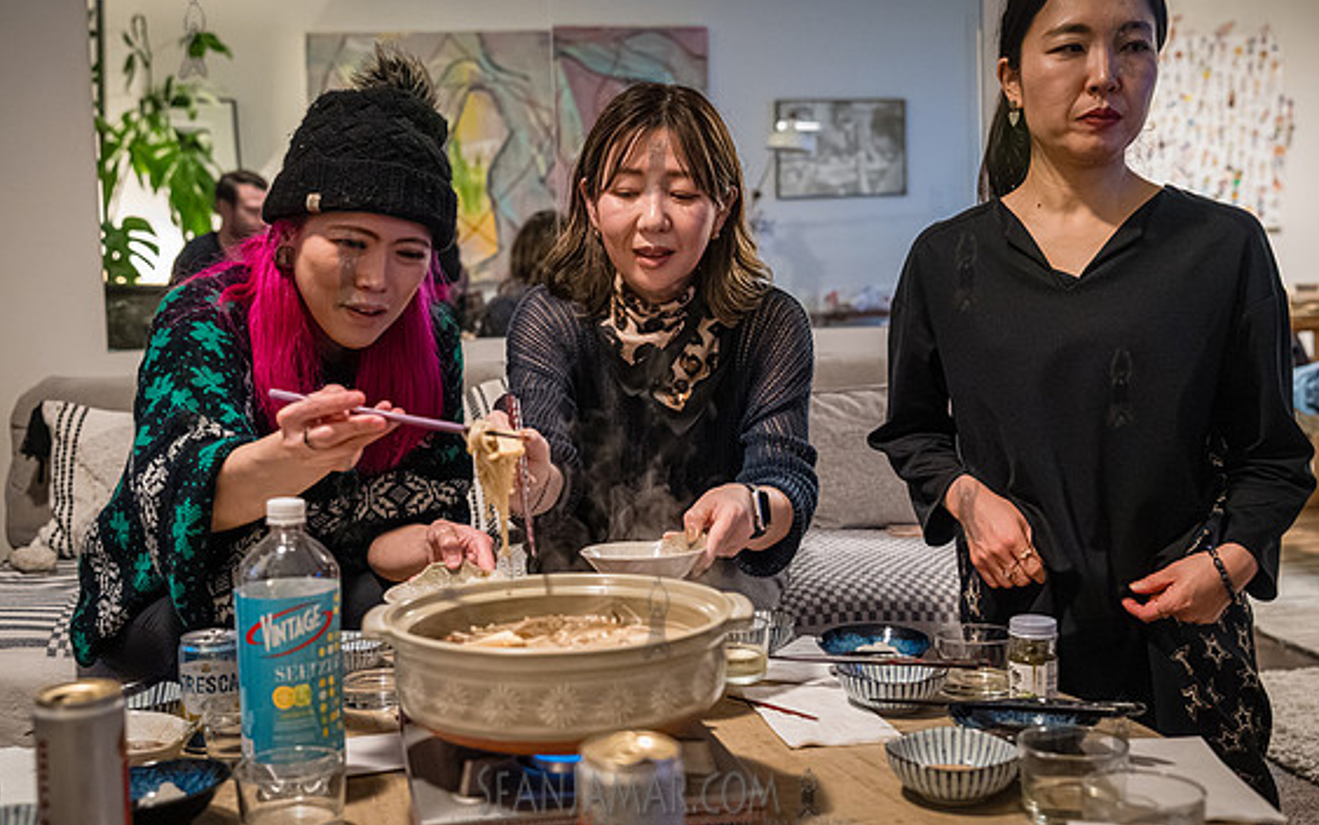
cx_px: 638
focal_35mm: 38
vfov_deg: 33.6
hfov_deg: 51.5
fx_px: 1366
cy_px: 384
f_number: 3.2
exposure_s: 1/250
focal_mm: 35
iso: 12800
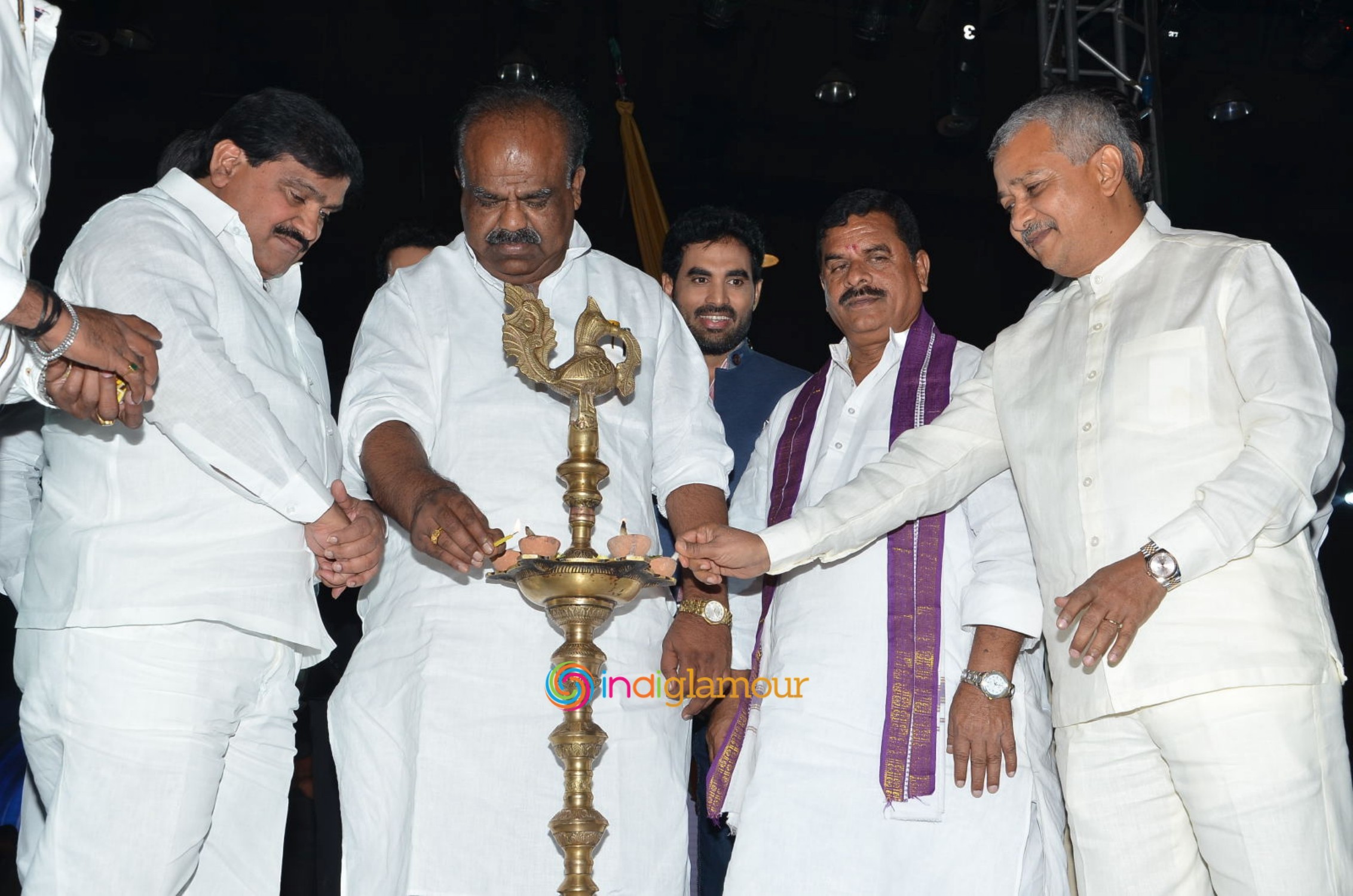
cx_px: 676
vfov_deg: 28.0
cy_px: 448
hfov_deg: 41.2
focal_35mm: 48
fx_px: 1800
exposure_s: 1/125
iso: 250
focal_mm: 32
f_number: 6.3
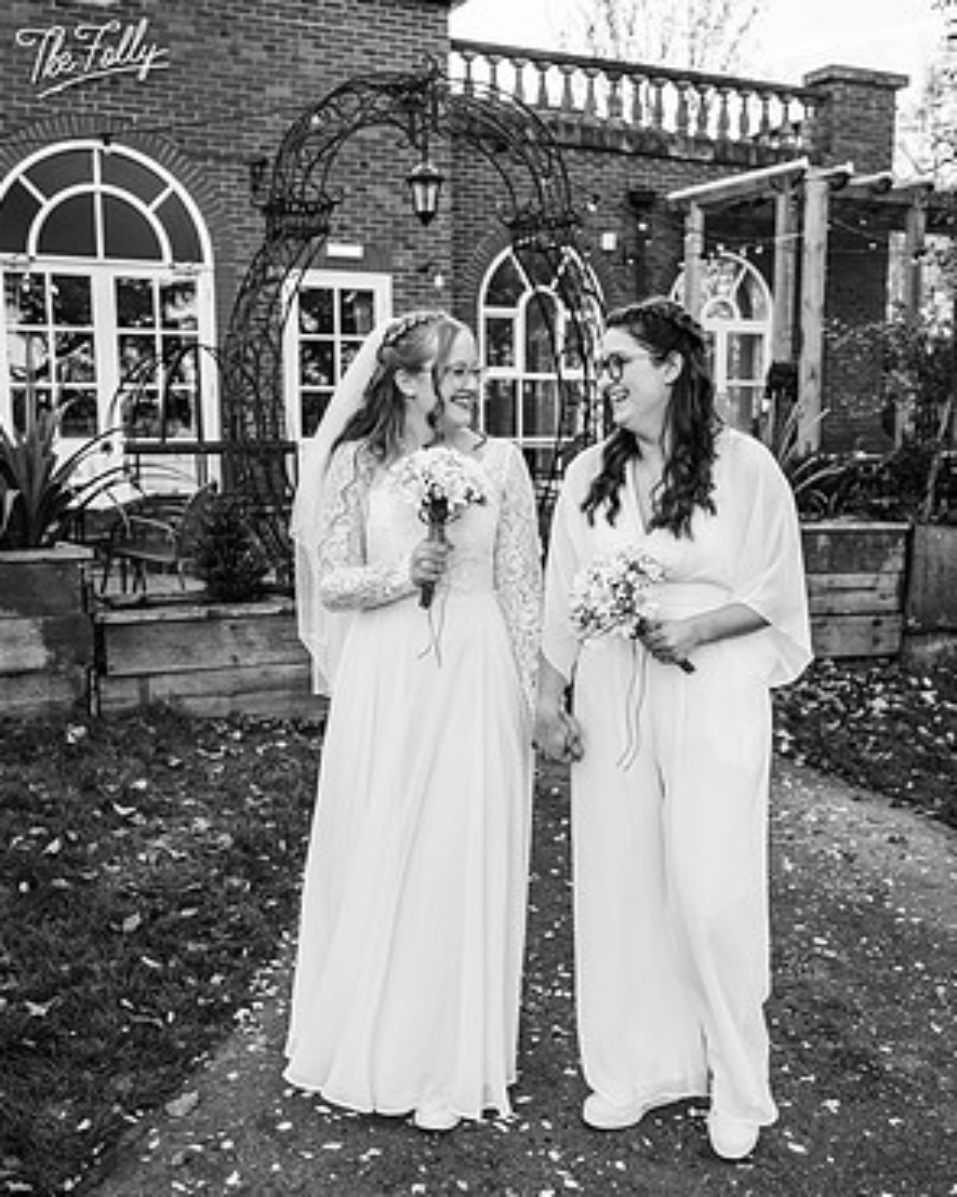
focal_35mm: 40
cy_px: 671
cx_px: 478
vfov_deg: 45.7
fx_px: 1417
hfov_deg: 37.3
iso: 100
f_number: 3.5
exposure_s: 1/400
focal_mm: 35
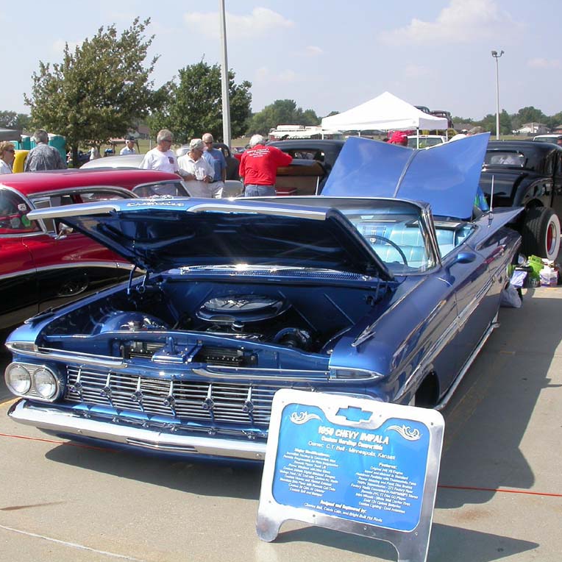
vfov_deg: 37.6
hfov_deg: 37.5
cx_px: 241
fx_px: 827
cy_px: 281
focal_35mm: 45
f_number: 6.7
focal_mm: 7.85
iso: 100
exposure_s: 1/330
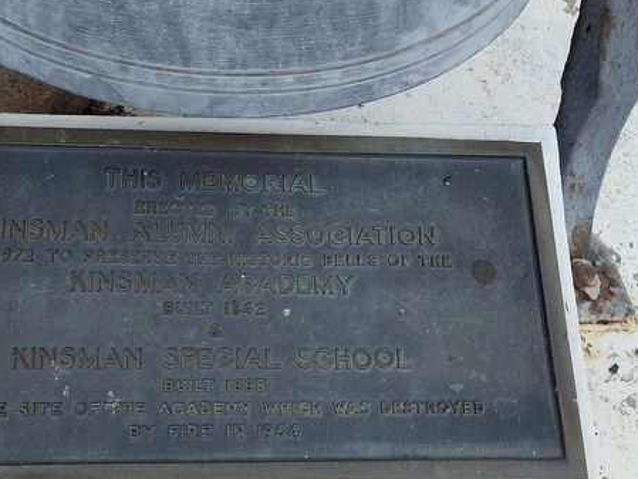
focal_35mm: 41
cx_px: 247
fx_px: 756
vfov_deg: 35.1
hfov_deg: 45.5
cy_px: 260
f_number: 1.8
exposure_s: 1/498
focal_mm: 5.56
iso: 100
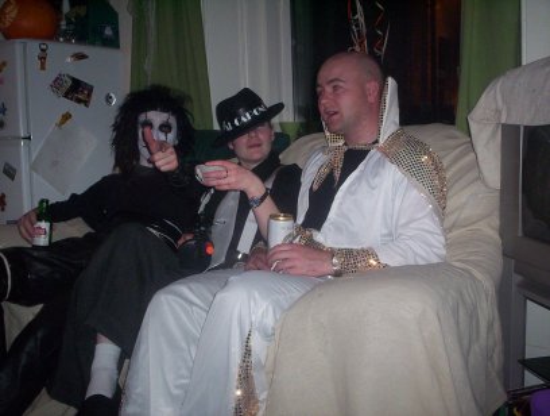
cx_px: 275
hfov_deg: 48.9
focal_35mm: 38
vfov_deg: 37.9
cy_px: 208
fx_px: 605
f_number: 4.5
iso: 140
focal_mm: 4.99
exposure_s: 1/60
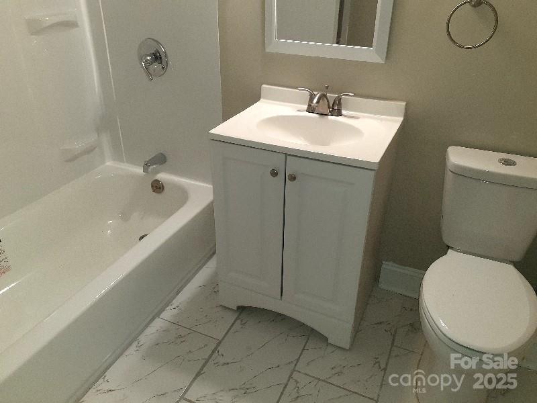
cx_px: 268
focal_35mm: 27
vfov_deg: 51.4
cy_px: 202
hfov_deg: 65.3
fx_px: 419
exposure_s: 1/50
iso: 80
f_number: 1.9
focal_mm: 3.6
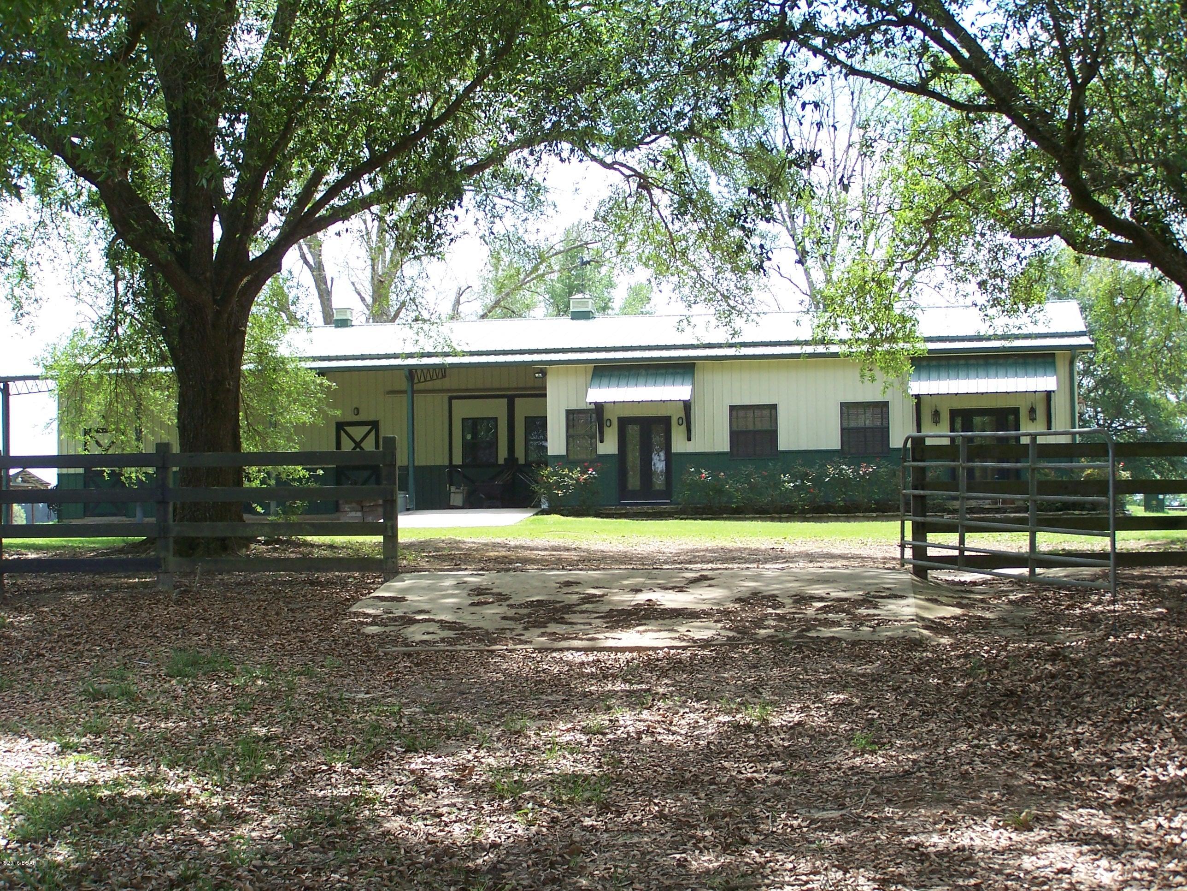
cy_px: 446
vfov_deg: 21.9
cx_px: 594
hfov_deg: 29.0
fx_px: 2297
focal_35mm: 67
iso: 80
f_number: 3.2
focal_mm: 11.1
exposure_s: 1/320
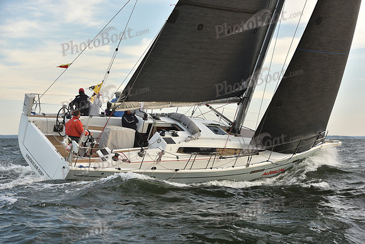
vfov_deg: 19.5
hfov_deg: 28.8
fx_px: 710
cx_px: 182
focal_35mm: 70
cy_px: 122
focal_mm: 70
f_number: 5.6
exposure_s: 1/400
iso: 250
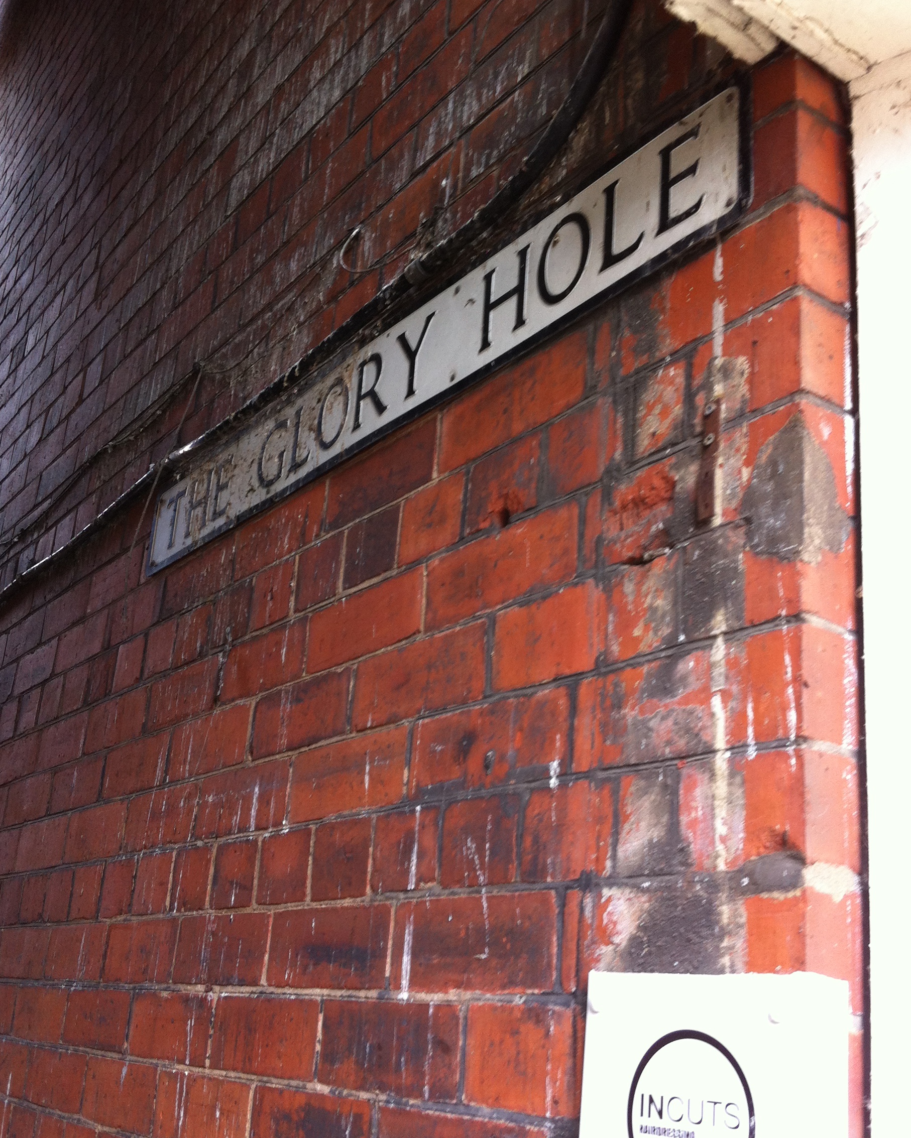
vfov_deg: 46.8
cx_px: 462
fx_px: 1314
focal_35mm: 39
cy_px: 602
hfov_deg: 38.2
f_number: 2.8
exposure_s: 1/24
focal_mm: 3.85
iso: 80
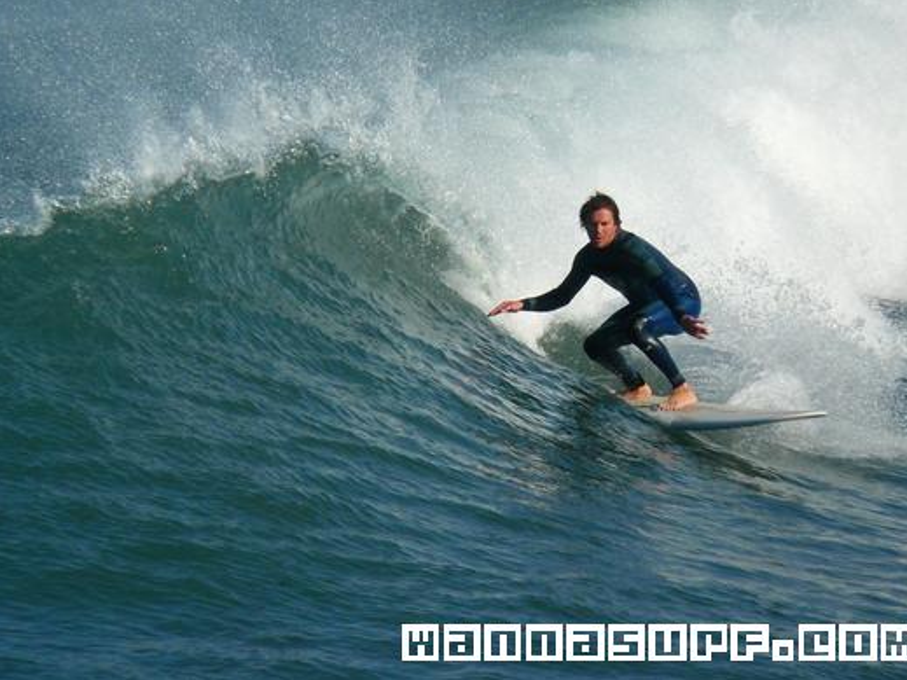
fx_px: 11971
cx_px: 466
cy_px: 323
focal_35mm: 457
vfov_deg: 3.3
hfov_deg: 4.3
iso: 200
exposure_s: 1/640
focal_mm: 72
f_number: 8
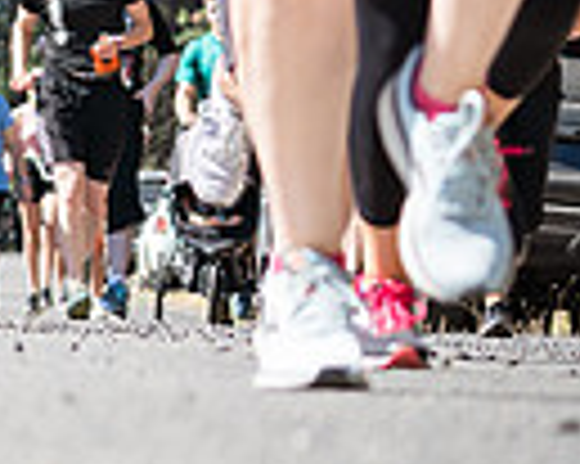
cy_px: -146
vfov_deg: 4.9
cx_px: -593
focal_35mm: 312
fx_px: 5352
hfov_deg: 6.0
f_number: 4
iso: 160
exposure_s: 1/500
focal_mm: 74
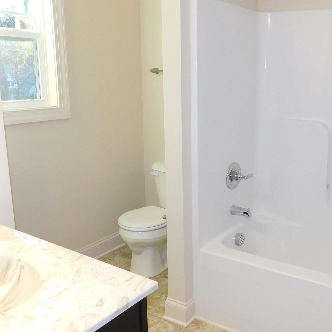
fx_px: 391
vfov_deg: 46.0
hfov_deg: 44.8
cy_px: 160
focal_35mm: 36
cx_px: 240
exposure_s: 1/30
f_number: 3
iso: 160
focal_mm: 4
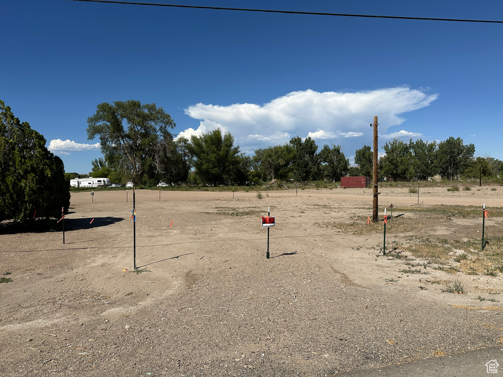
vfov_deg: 56.8
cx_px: 252
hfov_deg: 71.6
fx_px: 349
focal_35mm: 24
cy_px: 188
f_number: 1.78
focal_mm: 6.86
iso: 80
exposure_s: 1/8197
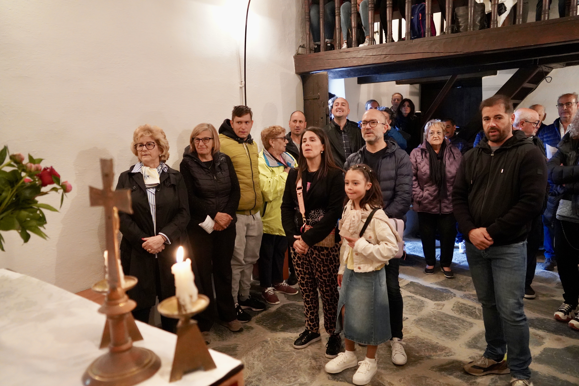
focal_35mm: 27
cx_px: 290
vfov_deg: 47.9
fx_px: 434
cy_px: 193
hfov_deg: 67.4
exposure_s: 1/160
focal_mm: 27
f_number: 4
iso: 10000
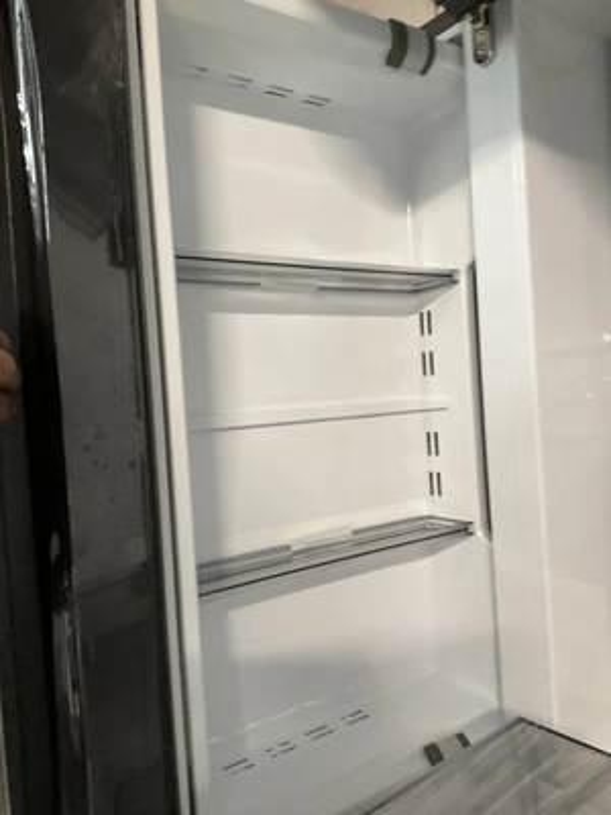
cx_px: 306
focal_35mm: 29
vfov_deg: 61.7
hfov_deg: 48.2
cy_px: 408
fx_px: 682
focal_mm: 3
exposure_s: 1/60
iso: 250
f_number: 1.8
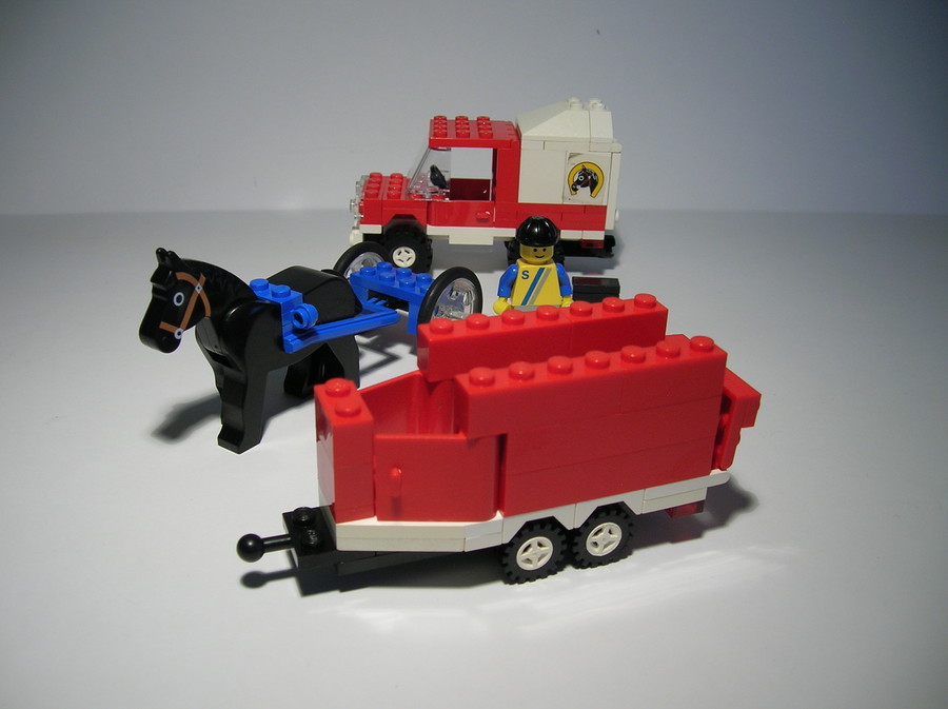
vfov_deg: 41.7
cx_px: 474
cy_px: 354
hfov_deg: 54.0
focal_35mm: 34
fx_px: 930
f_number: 2.9
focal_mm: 5.7
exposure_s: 1/37.7
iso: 50
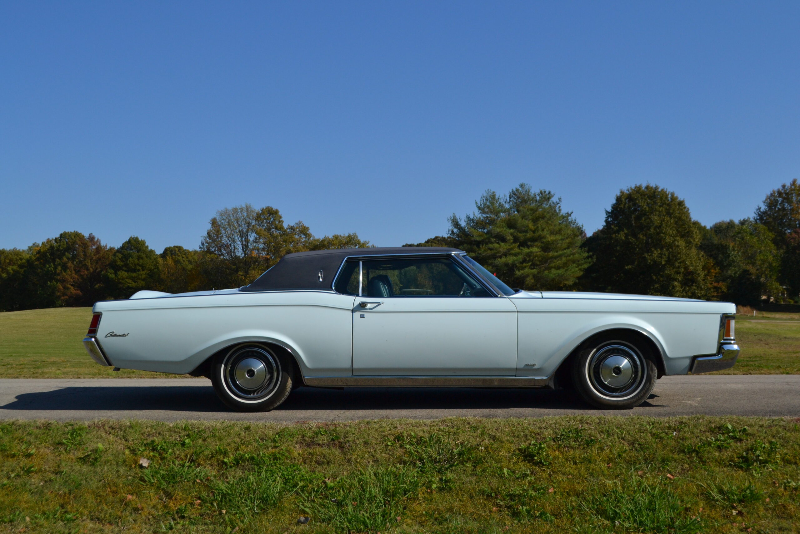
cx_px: 400
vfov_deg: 31.9
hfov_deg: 46.4
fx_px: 933
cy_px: 267
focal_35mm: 42
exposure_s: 1/2000
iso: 360
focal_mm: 28
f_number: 7.1
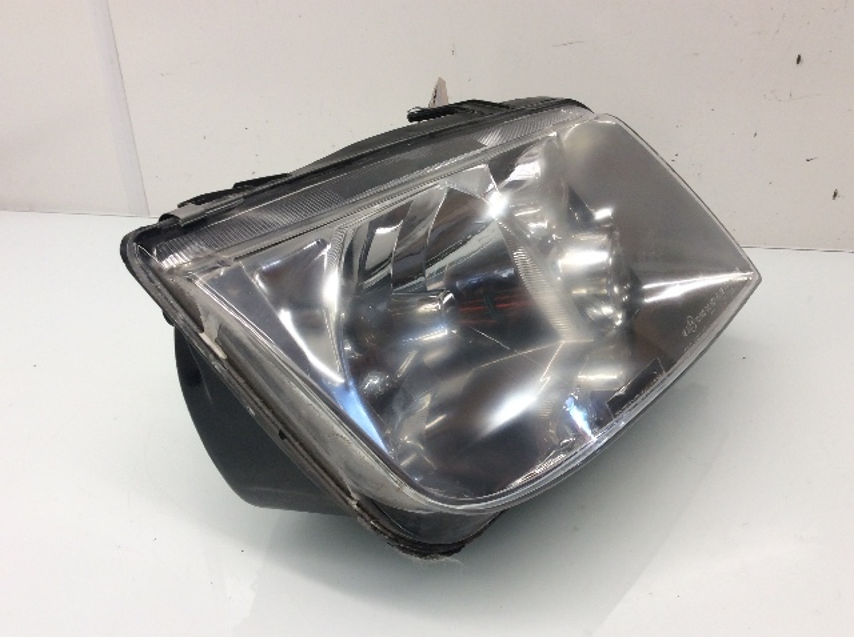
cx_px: 427
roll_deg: +0.3
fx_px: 788
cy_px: 318
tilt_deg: -28.7
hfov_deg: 56.9
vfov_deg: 44.1
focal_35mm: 32
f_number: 2.4
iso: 40
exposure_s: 1/60
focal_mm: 3.3
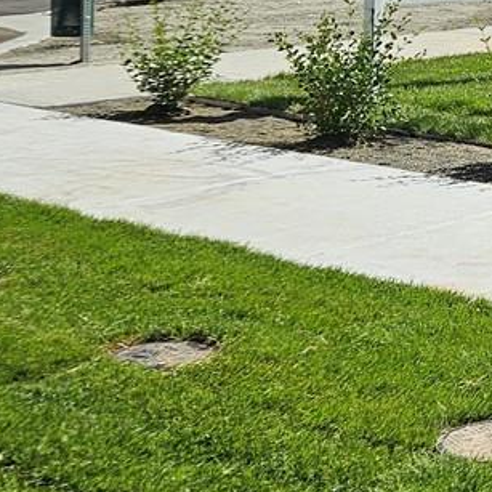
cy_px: -149
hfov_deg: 14.4
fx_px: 1705
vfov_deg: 15.6
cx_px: 888
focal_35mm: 106
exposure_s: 1/2679
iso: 25
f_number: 1.8
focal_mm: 5.4
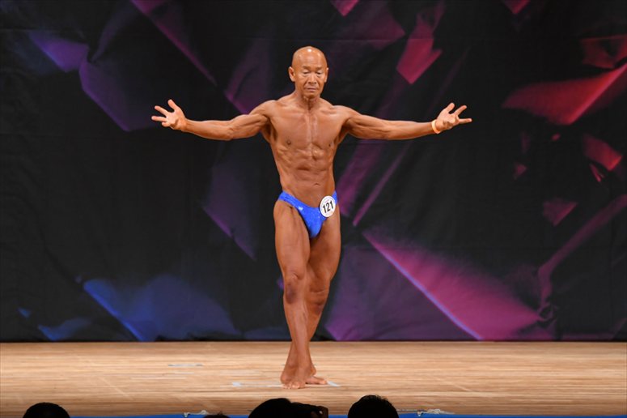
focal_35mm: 270
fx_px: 4700
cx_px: 314
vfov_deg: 5.1
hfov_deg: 7.6
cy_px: 209
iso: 3200
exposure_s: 1/400
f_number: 5.6
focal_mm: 180
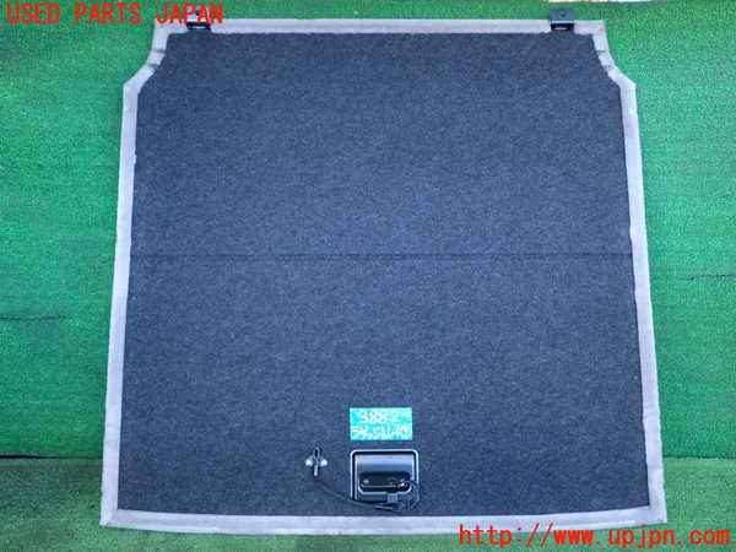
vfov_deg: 44.2
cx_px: 368
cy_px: 276
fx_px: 680
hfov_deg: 56.8
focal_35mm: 32
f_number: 2.4
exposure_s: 1/125
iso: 400
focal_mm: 5.79
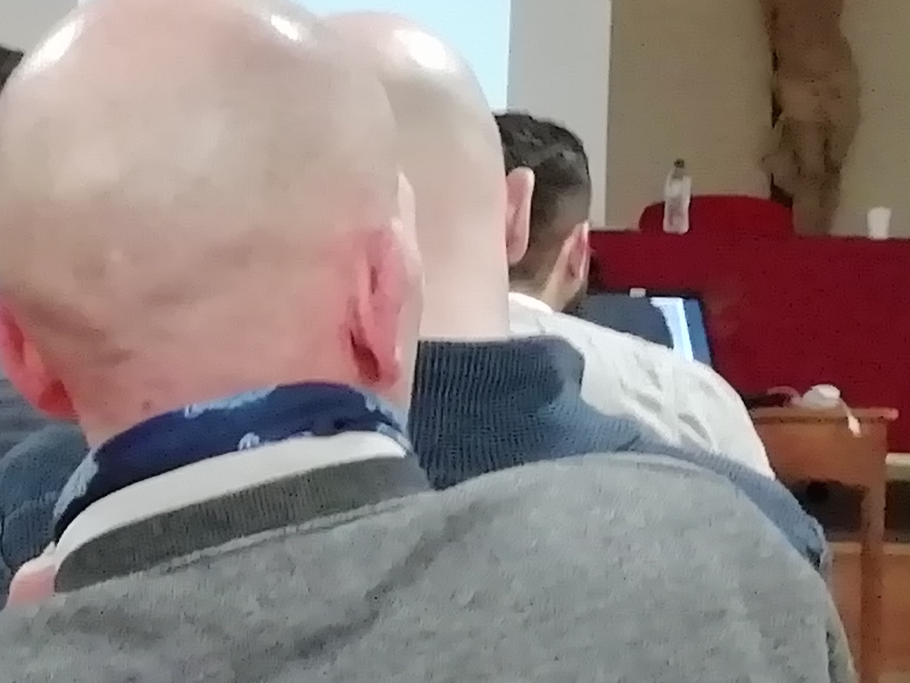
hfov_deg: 14.9
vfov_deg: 11.2
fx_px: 3470
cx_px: 584
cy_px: 157
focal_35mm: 132
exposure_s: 1/25
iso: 500
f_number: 2.2
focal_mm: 3.46
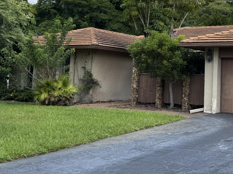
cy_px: 32
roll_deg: -1.2
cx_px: 210
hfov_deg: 32.1
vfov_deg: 25.2
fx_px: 384
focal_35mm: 57
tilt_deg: +6.8
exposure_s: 1/3802
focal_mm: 6.76
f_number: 1.78
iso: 80
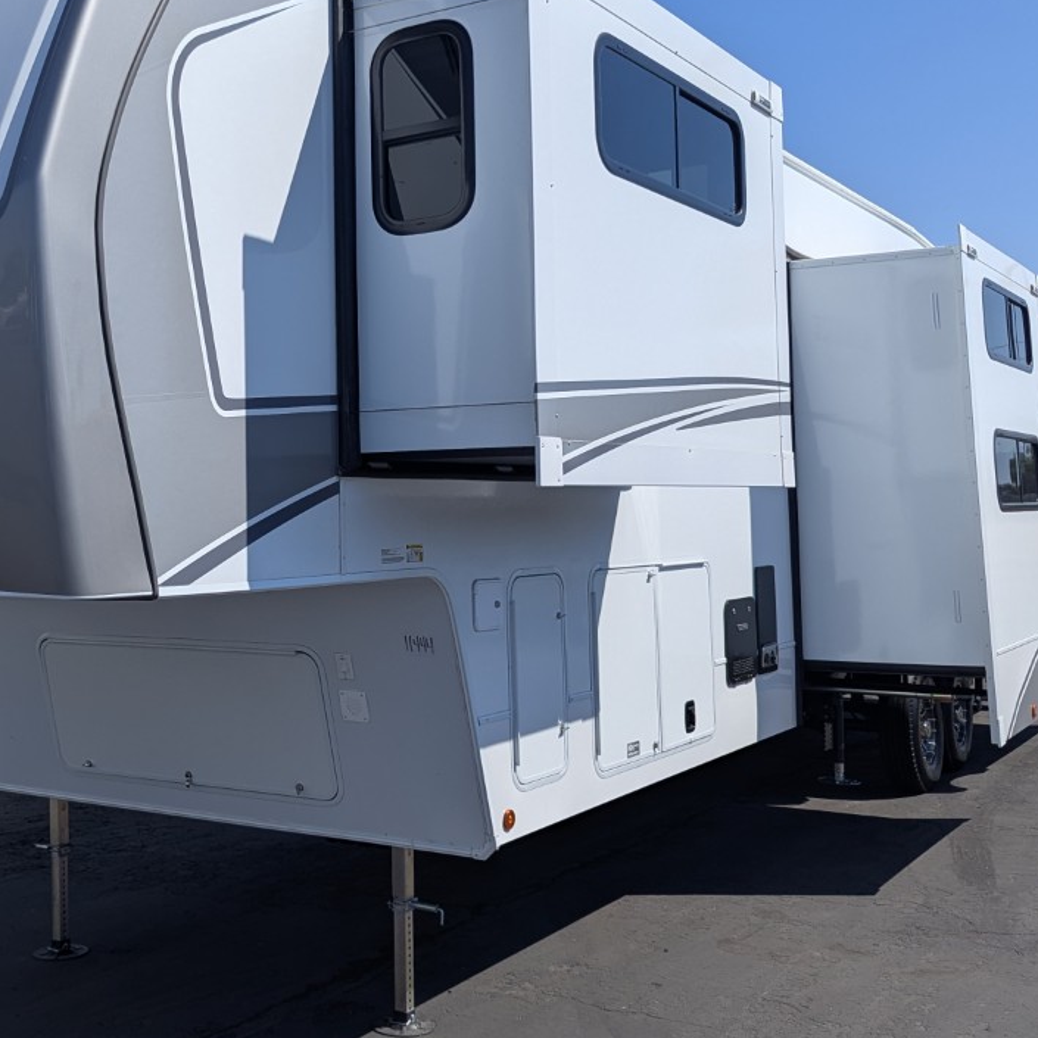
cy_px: 433
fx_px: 1425
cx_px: 319
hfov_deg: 39.4
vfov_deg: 39.9
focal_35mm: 42
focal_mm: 6.81
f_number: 1.85
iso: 48
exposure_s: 1/3425
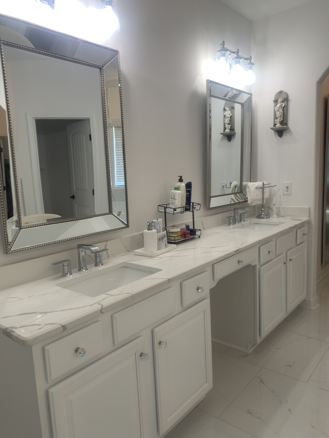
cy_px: 219
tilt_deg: -8.2
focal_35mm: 26
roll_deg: +1.5
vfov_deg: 67.3
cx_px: 164
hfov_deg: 53.1
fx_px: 329
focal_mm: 4.25
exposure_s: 1/120
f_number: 1.8
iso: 50
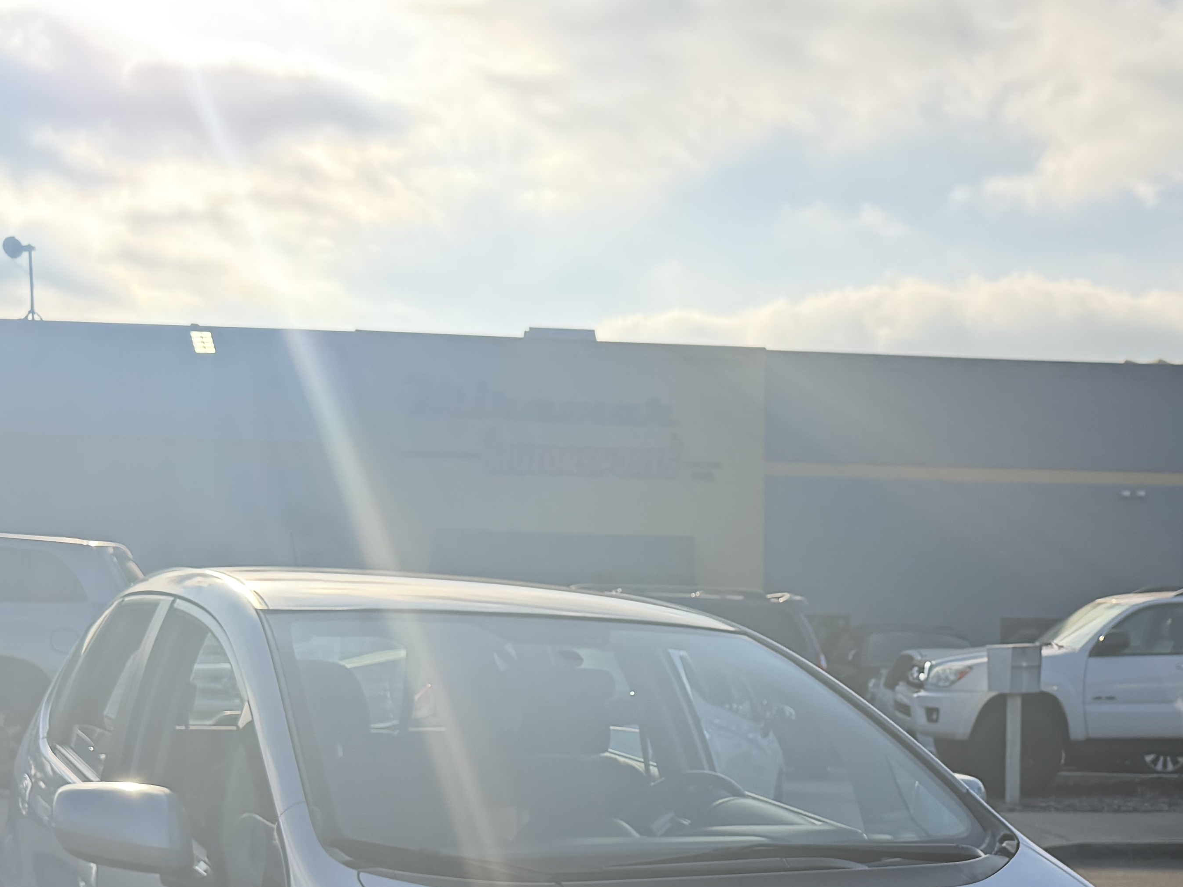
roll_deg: -0.8
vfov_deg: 26.9
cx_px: 876
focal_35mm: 51
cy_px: 899
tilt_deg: -8.6
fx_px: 1743
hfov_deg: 36.7
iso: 100
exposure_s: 1/2907
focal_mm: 6.76
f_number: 1.78
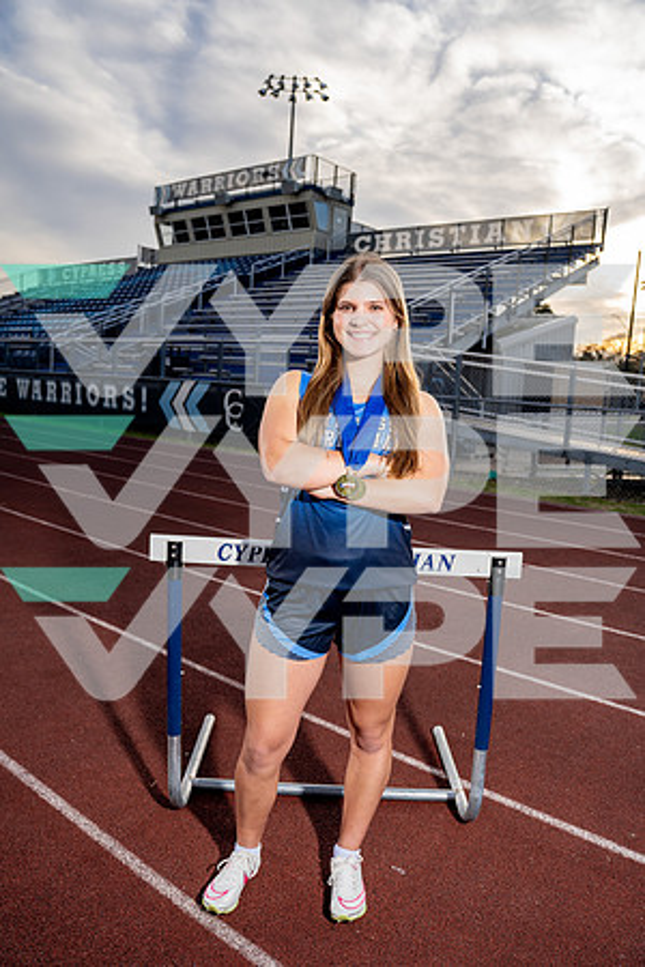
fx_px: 752
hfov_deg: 46.4
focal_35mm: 28
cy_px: 484
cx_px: 322
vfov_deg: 65.5
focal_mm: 28
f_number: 4
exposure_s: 1/250
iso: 100
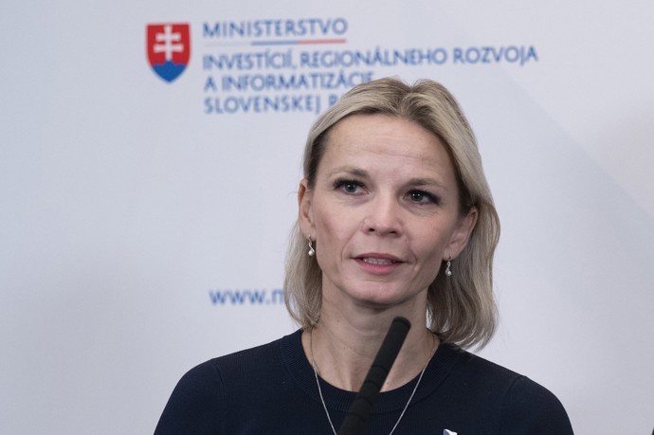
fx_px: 2632
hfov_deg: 14.2
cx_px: 327
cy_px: 218
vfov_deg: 9.4
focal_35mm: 145
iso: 2000
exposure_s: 1/400
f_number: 3.2
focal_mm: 145
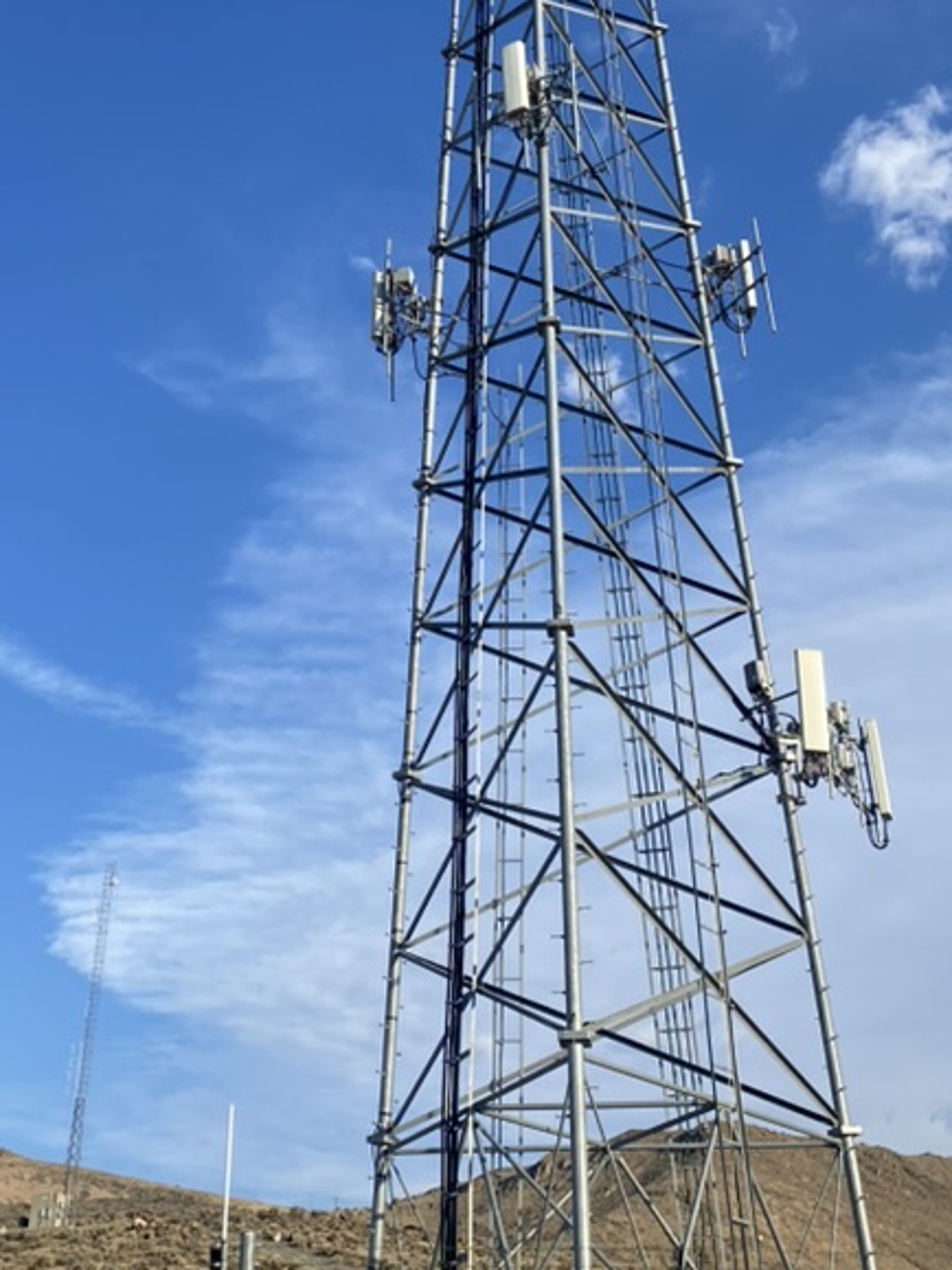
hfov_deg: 31.5
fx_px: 1687
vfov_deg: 39.8
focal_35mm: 46
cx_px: 439
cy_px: 279
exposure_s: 1/2066
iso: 32
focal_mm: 4.25
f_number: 1.8
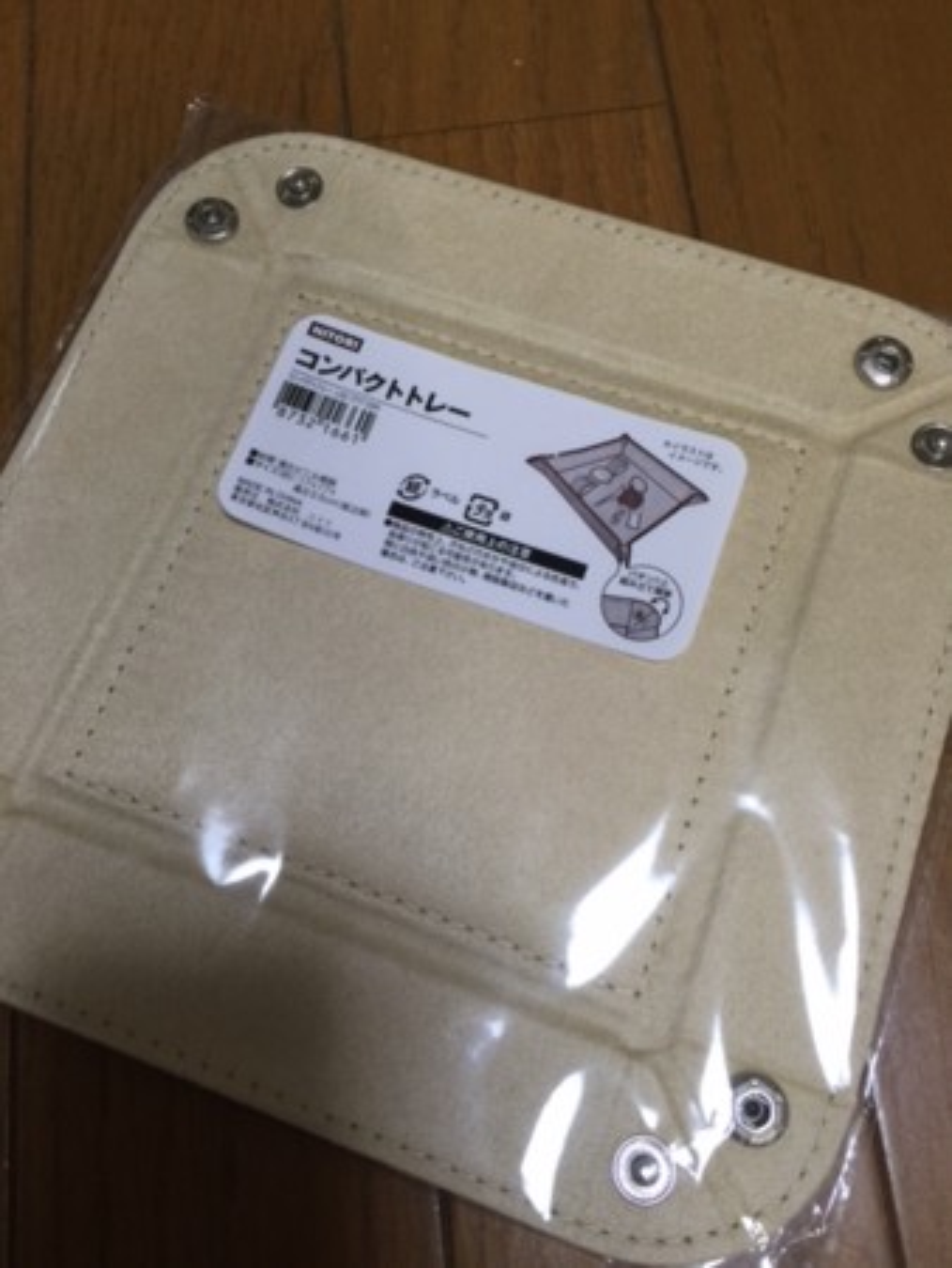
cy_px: 634
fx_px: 1062
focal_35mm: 29
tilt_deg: -73.1
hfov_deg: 48.3
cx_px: 476
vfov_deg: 61.6
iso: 32
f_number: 2.2
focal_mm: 4.15
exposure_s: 1/15
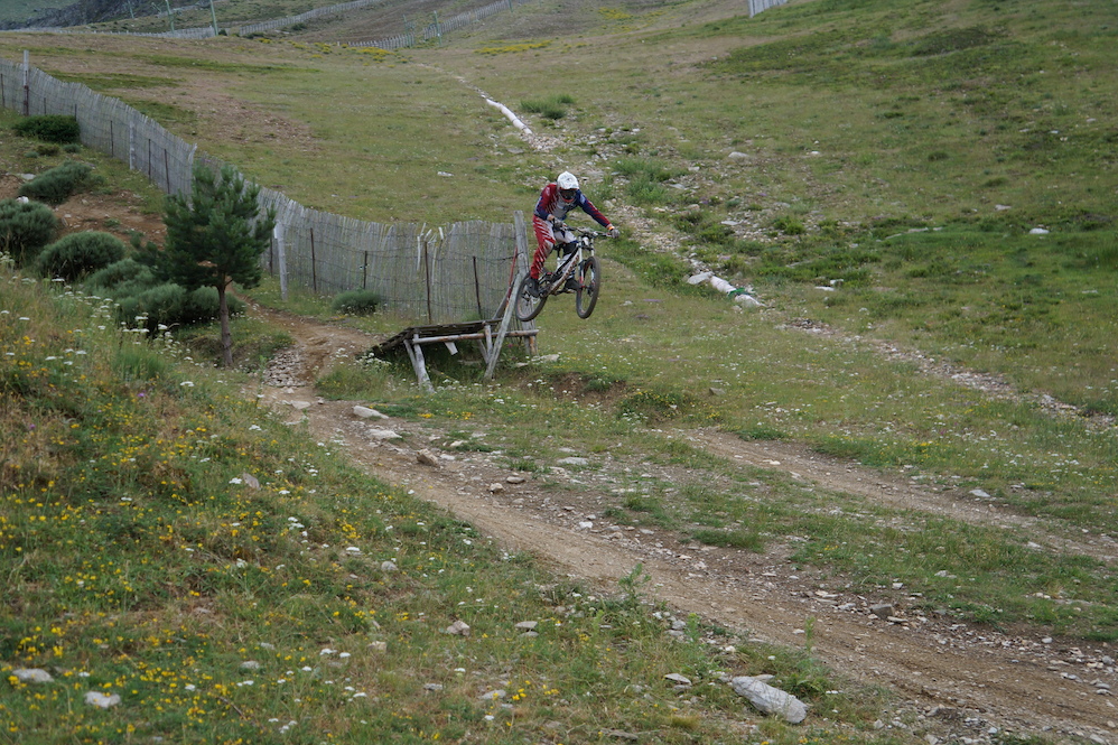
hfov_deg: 46.9
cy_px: 372
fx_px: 1289
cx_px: 560
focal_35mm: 42
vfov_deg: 32.2
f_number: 4
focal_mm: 27
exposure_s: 1/800
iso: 400
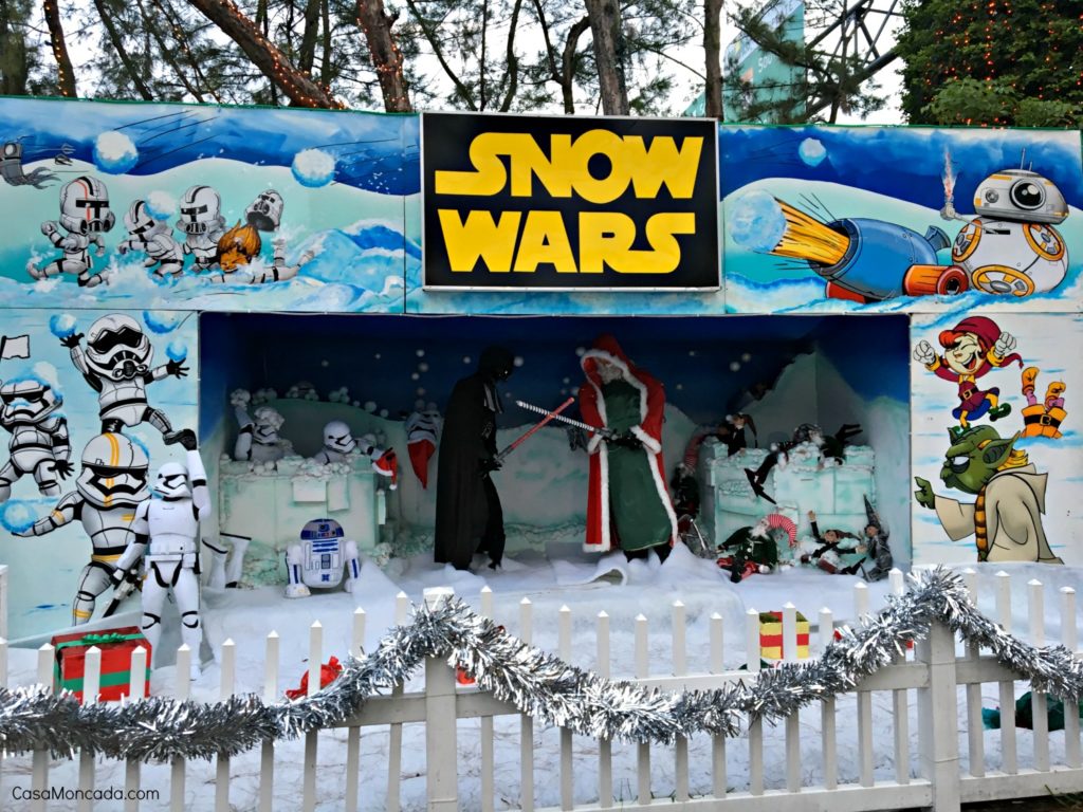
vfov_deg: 48.2
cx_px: 542
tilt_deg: -0.5
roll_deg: +1.3
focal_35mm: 29
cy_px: 406
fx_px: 907
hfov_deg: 61.7
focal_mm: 4.15
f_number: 2.2
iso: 50
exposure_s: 1/30
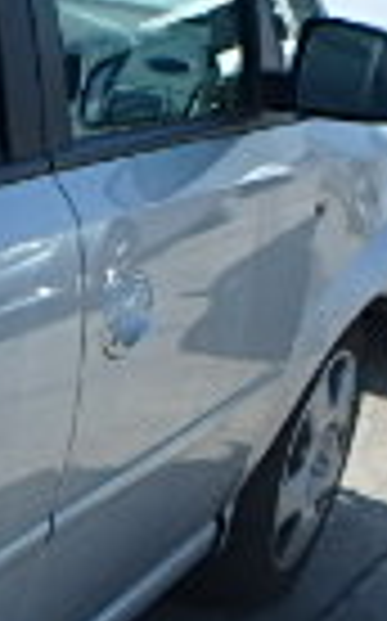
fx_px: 1742
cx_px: -765
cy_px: 486
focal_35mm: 103
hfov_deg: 9.8
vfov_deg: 20.0
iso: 125
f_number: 3.5
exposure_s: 1/800
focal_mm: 3.7
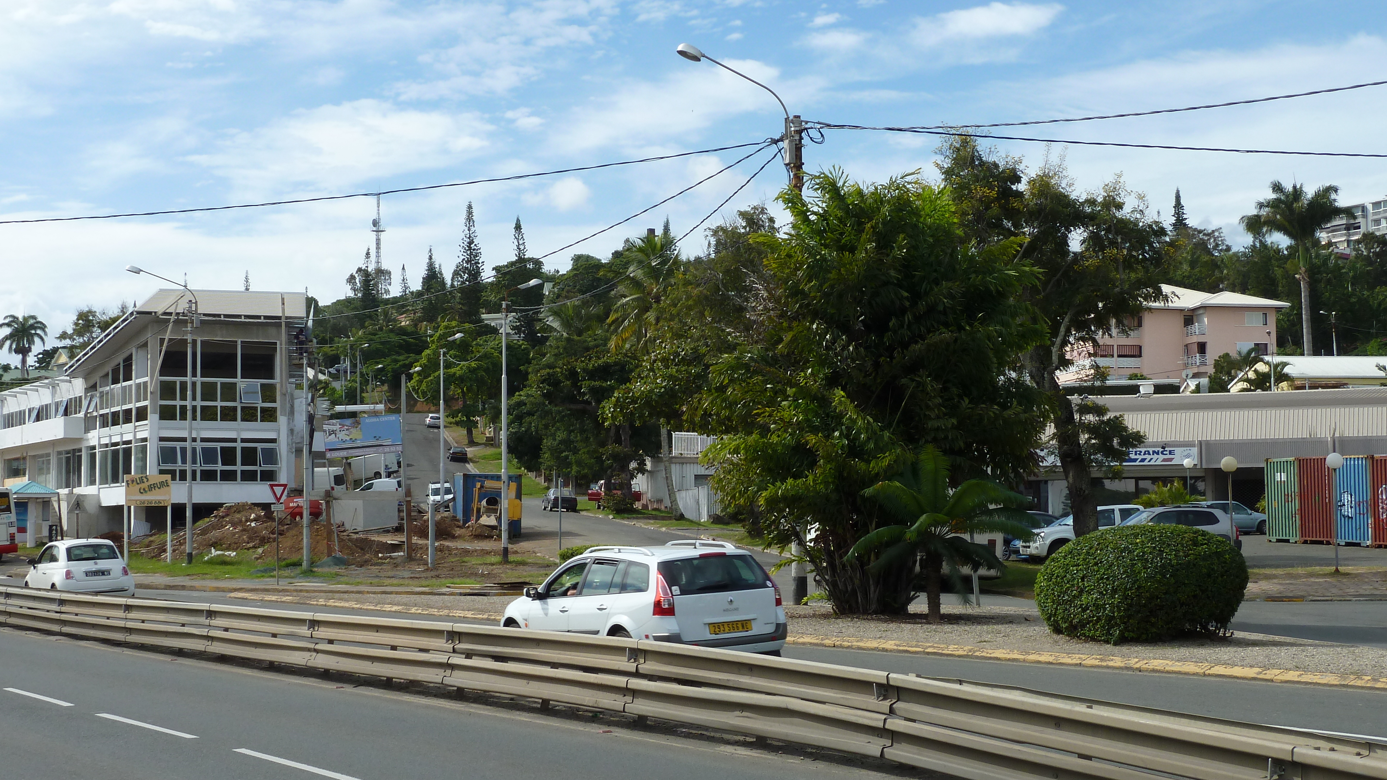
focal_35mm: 59
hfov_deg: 35.4
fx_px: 2170
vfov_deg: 20.4
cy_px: 448
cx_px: 708
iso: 80
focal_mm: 8.5
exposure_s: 1/500
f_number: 5
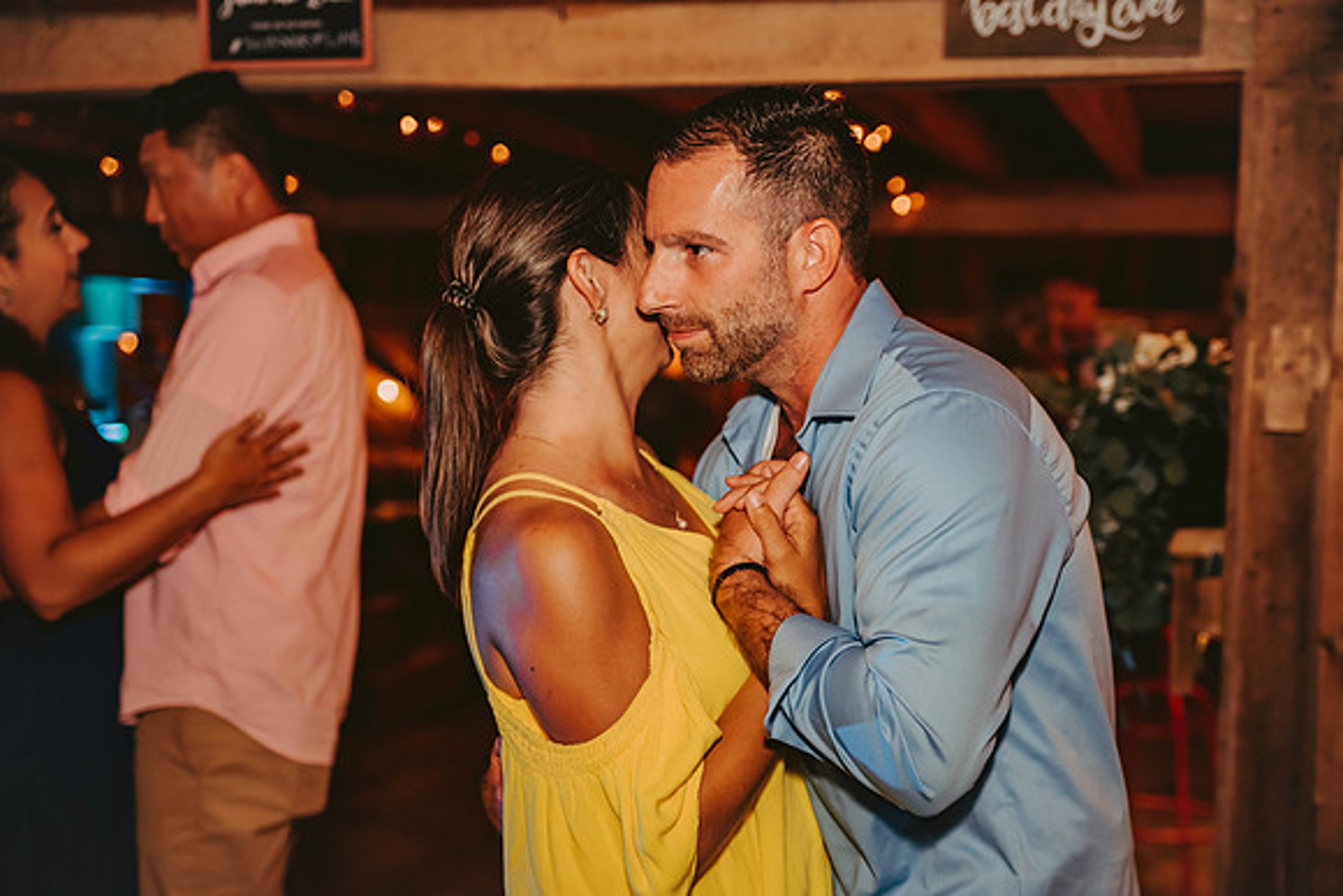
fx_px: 2239
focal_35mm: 60
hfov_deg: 33.4
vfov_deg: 22.6
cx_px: 672
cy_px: 448
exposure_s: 1/160
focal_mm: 60
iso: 1000
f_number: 2.8
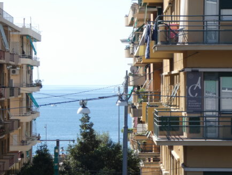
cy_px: 97
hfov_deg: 9.7
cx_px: 75
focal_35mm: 203
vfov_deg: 7.3
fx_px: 1361
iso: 80
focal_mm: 26.3
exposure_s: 1/320
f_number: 5.4
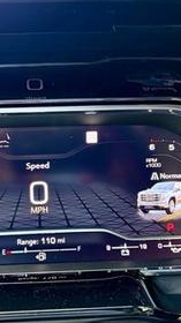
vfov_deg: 40.6
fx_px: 436
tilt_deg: -13.0
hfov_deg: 23.3
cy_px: 159
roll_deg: +0.5
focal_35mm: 51
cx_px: 51
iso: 400
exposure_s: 1/60
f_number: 1.6
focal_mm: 5.96
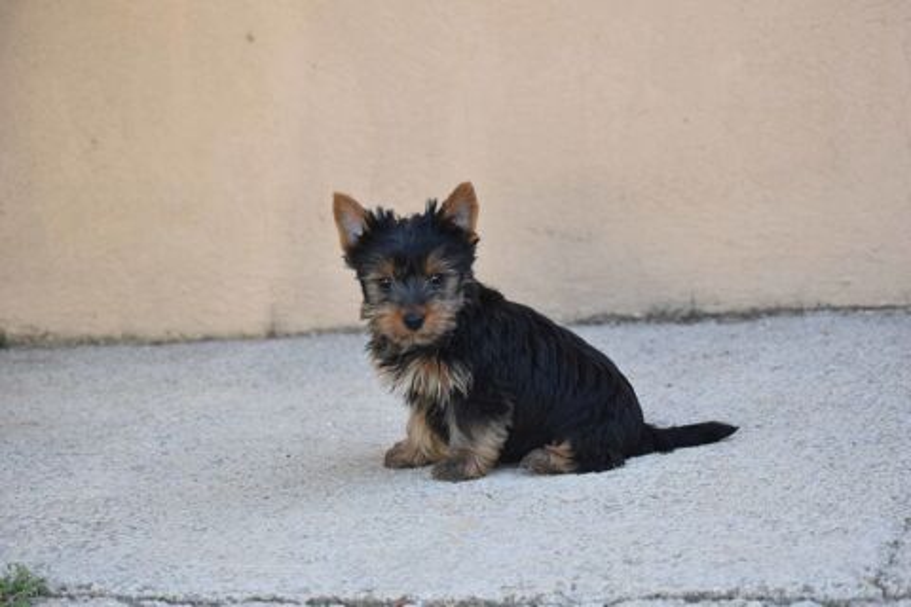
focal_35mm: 142
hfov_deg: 14.4
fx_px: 3606
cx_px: 456
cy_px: 304
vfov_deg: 9.6
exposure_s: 1/500
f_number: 4.8
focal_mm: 95
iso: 800
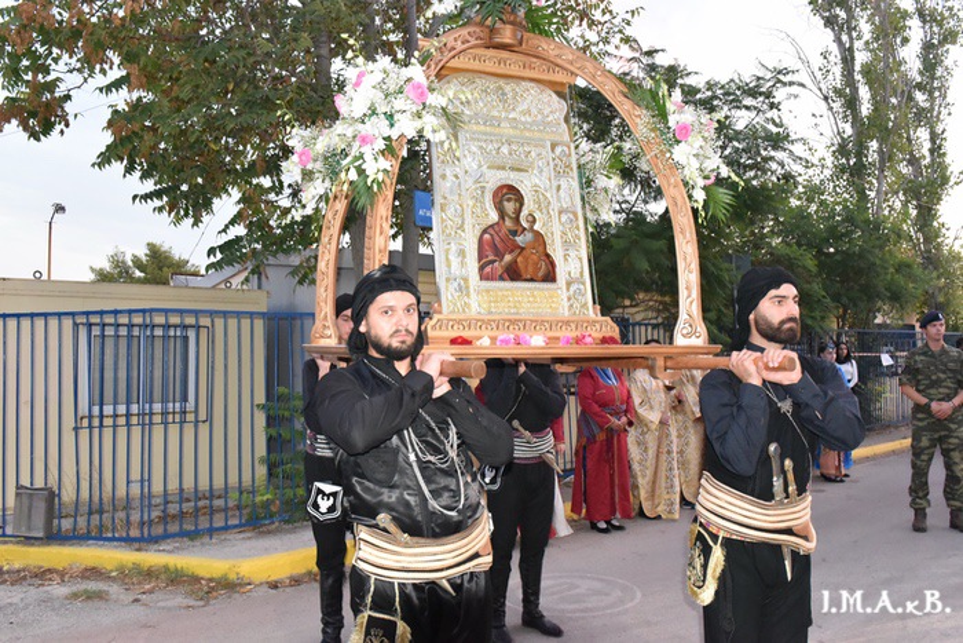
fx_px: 776
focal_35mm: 29
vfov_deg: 45.0
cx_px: 482
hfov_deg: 63.6
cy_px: 322
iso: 12800
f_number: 10
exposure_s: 1/80
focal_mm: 29
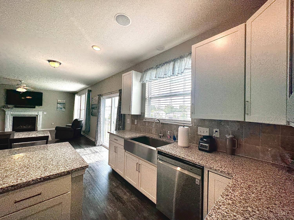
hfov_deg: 102.1
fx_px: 119
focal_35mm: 14
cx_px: 147
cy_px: 110
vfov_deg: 85.7
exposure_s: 1/183
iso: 40
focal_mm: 2.22
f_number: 2.2
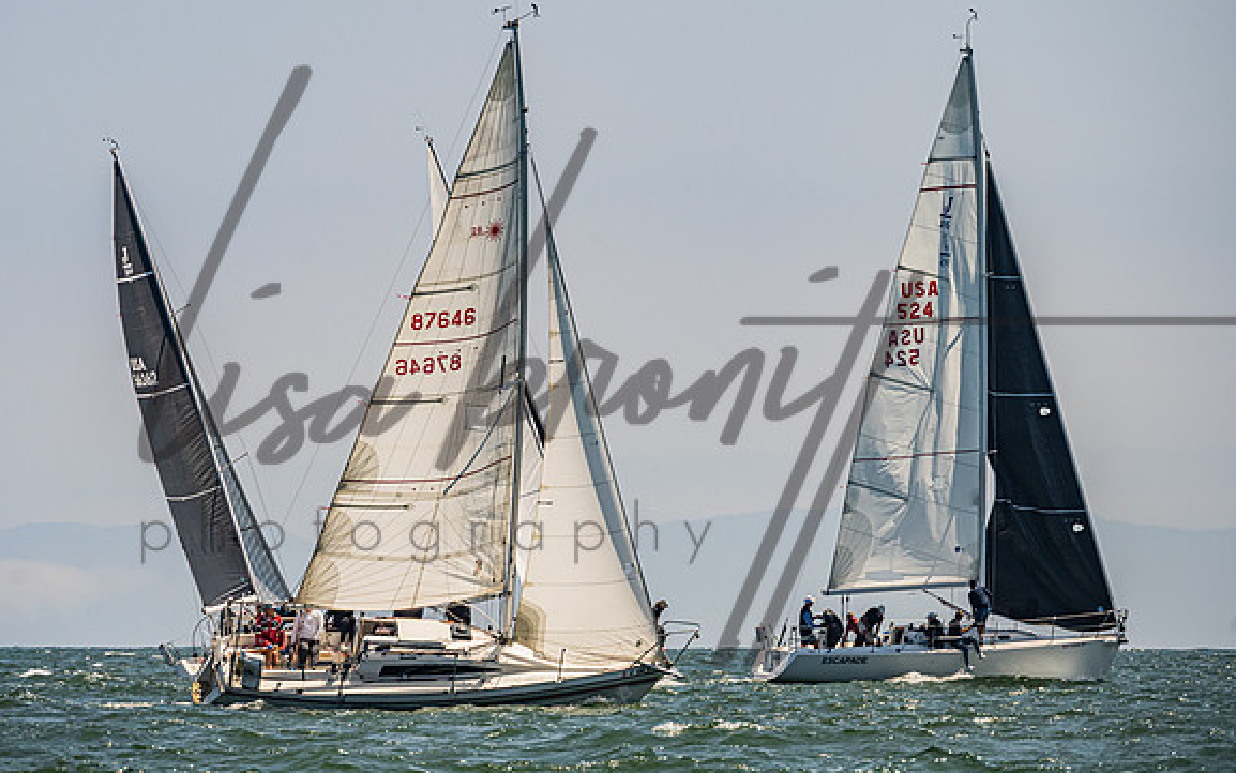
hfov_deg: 6.6
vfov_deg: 4.1
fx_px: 10715
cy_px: 268
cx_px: 526
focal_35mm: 318
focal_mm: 240
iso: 400
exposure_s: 1/2500
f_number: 8
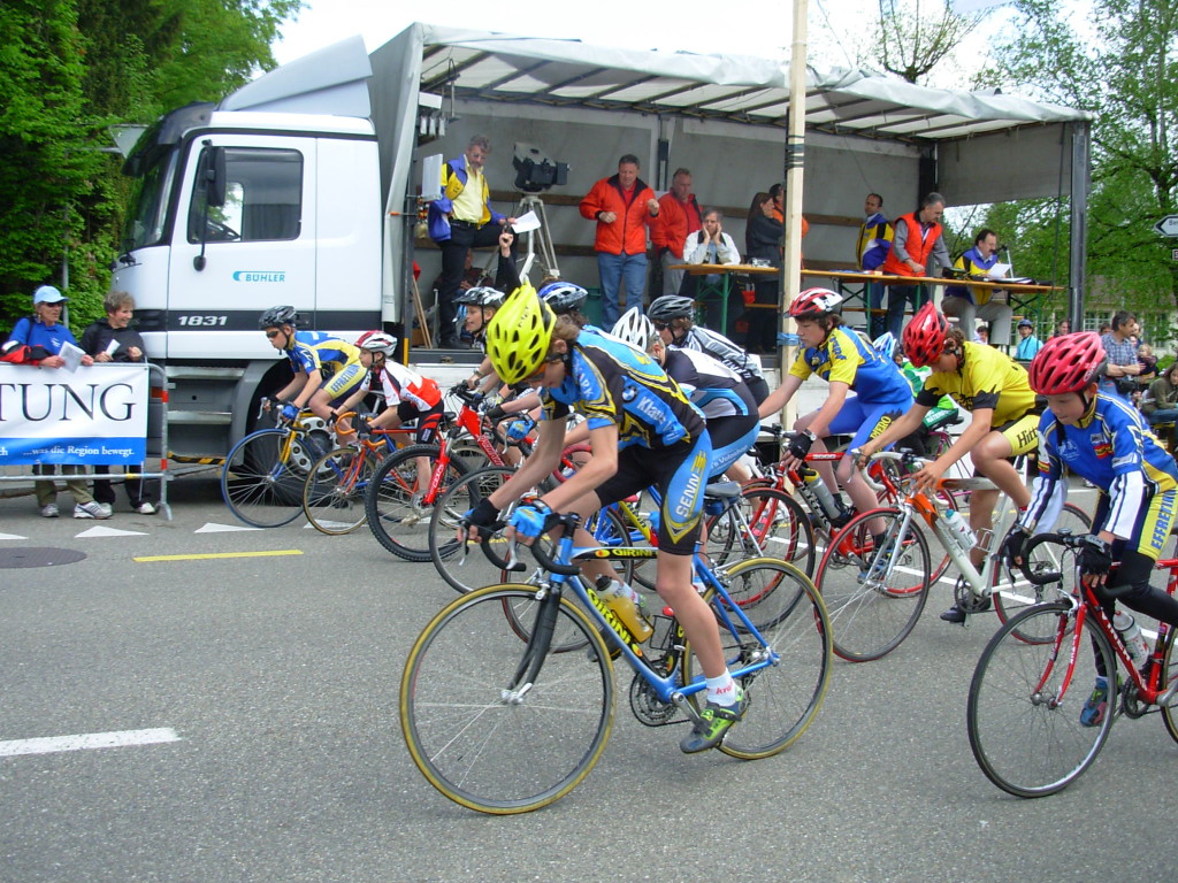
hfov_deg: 49.0
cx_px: 589
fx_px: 1293
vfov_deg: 37.7
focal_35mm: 38
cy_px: 442
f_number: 2.9
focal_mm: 6.3
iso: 50
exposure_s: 1/322
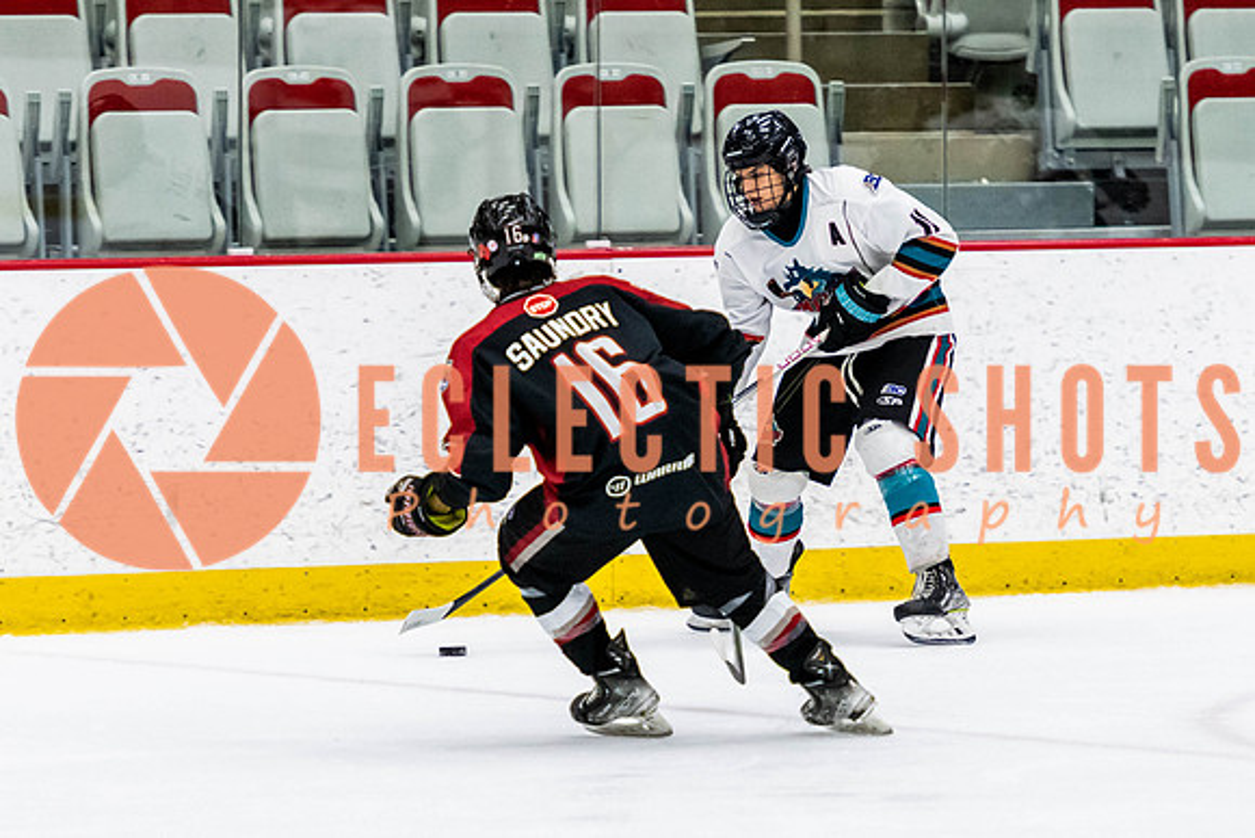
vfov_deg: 4.2
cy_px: 419
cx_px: 695
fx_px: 11496
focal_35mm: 330
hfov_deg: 6.2
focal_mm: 160
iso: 2800
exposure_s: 1/640
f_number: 2.8
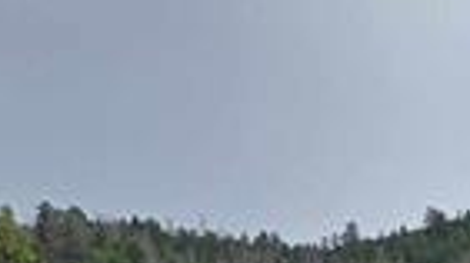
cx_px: 960
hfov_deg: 10.8
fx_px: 2266
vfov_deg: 6.2
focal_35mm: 182
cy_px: 742
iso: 80
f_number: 1.7
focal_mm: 6.3
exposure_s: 1/2723
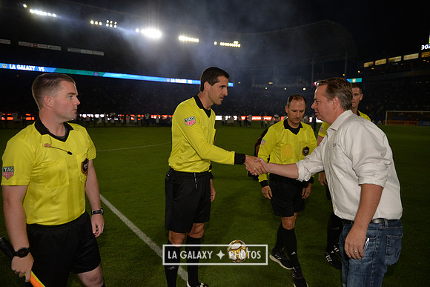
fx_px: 287
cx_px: 215
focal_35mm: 24
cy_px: 144
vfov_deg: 53.2
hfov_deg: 73.7
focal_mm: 24
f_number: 2.8
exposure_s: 1/4000
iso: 1600
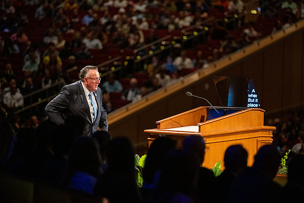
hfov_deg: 10.3
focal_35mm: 200
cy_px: 102
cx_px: 152
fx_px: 1689
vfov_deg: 6.9
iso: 3200
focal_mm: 200
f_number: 2.8
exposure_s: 1/200
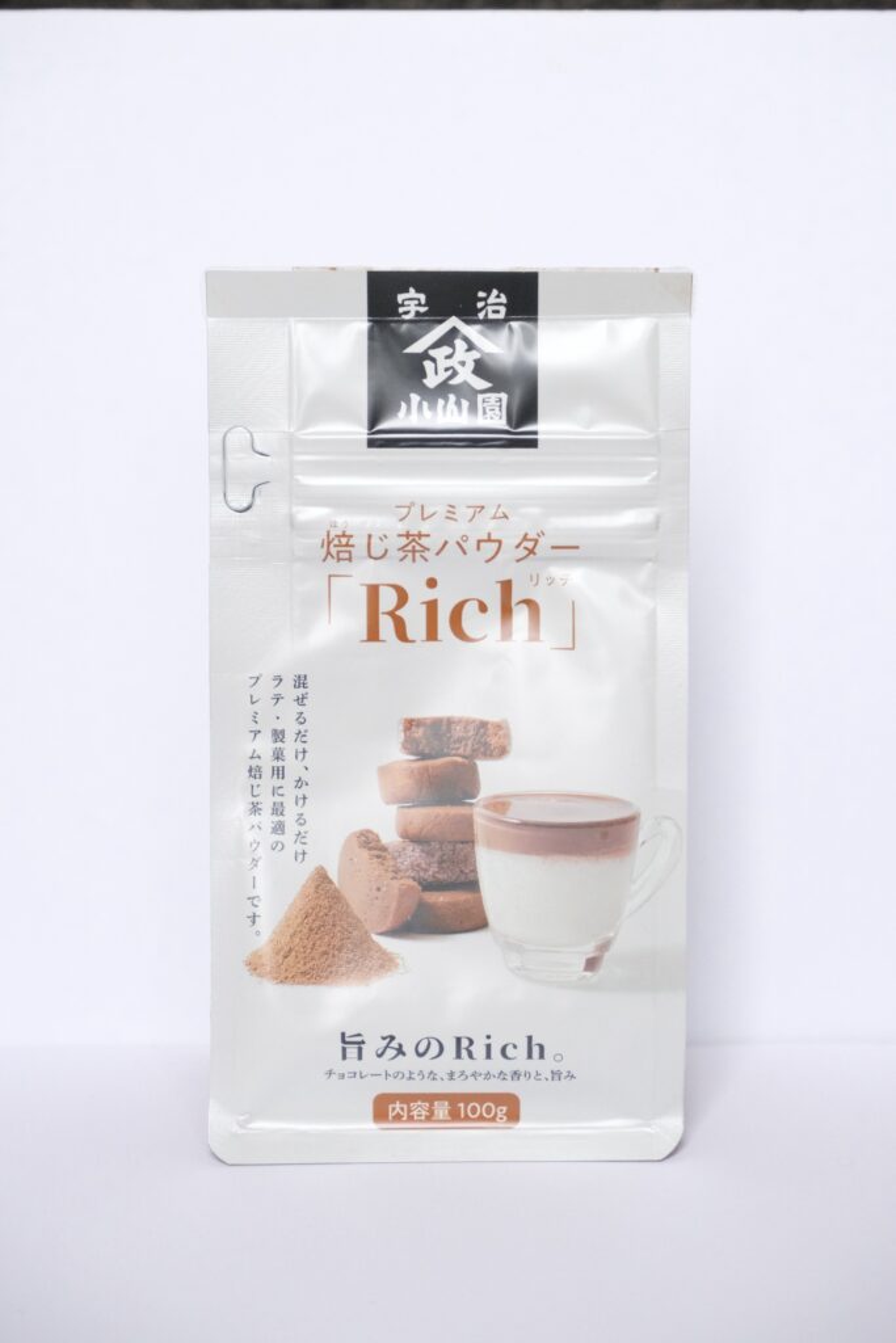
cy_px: 672
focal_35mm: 68
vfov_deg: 29.7
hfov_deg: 20.0
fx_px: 2538
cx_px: 448
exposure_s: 1/120
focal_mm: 45
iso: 6400
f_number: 5.6
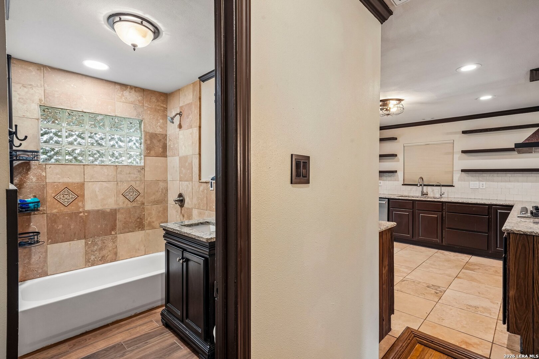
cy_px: 180
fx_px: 255
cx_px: 270
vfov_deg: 70.4
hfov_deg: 93.3
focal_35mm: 17
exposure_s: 1/10
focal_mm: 17
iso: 800
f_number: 10
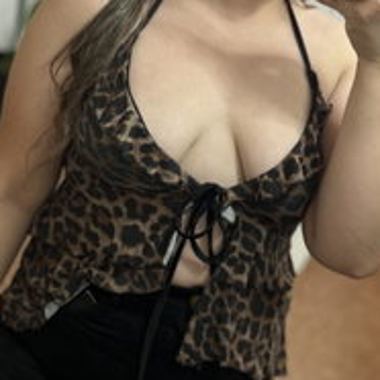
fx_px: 820
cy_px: 162
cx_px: 163
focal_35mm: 66
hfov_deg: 26.1
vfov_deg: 26.1
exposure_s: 1/50
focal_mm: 5.7
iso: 80
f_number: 1.5
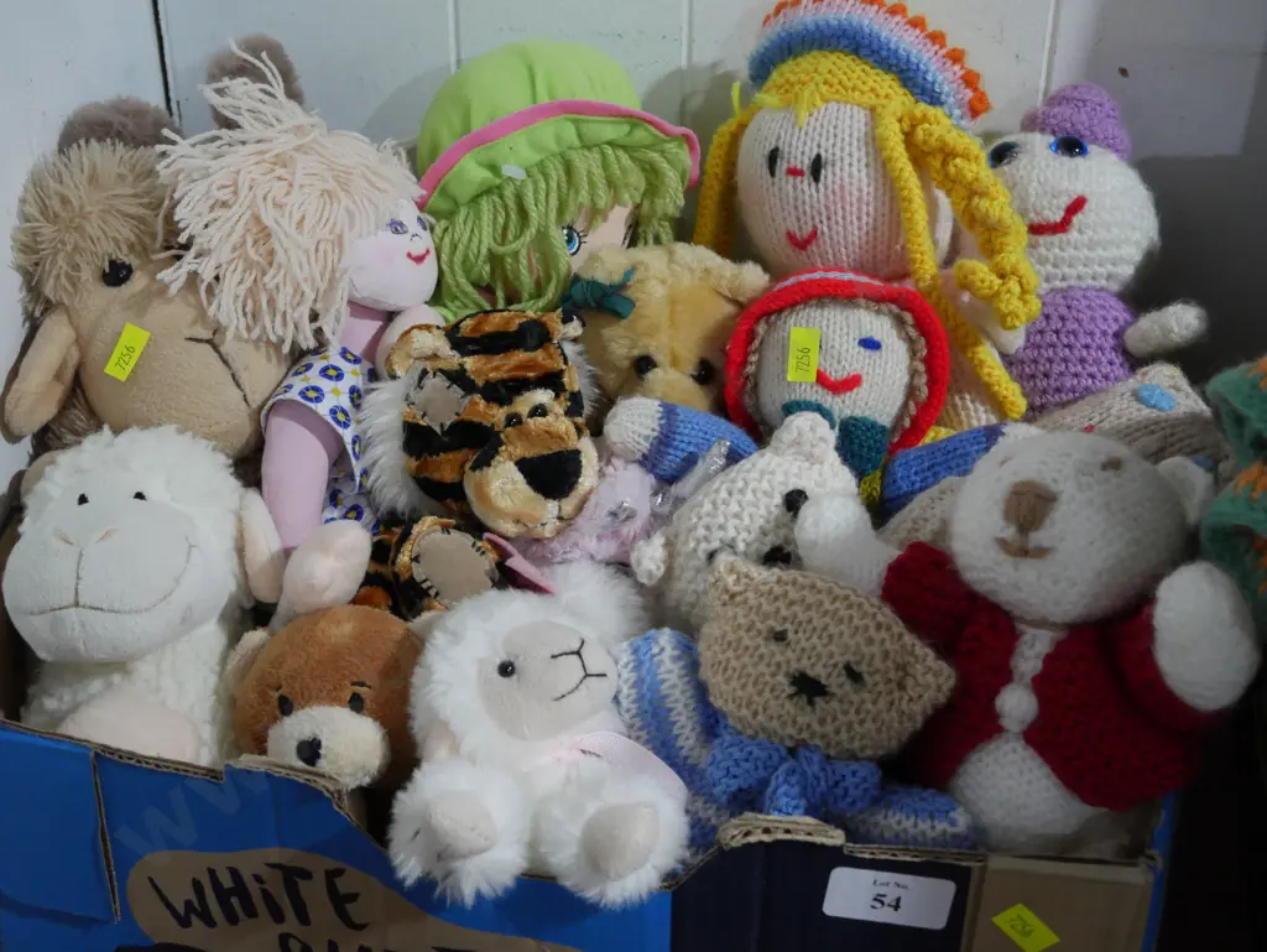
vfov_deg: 29.1
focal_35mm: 50
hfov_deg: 38.2
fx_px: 1831
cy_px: 476
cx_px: 634
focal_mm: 25
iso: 2000
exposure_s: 1/60
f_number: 5.6
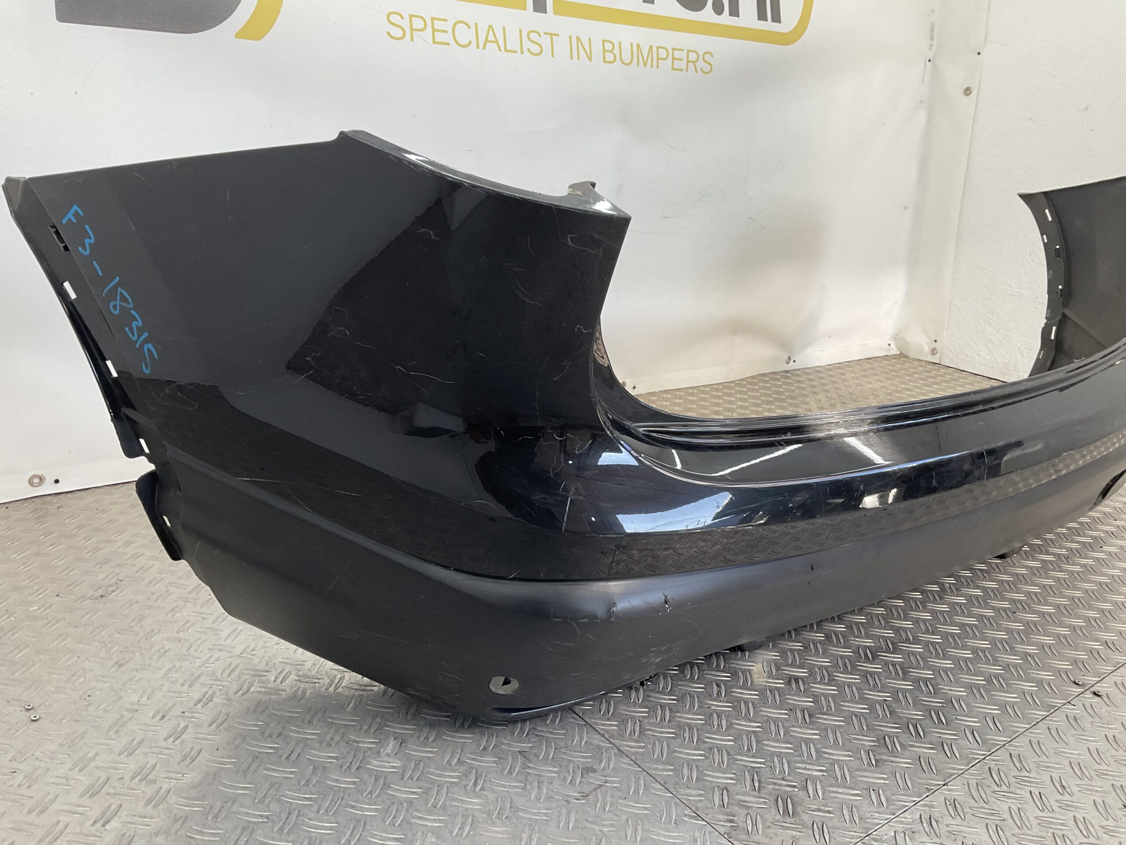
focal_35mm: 29
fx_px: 943
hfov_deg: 61.7
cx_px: 563
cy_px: 422
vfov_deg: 48.2
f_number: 1.8
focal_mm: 3
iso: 25
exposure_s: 1/120
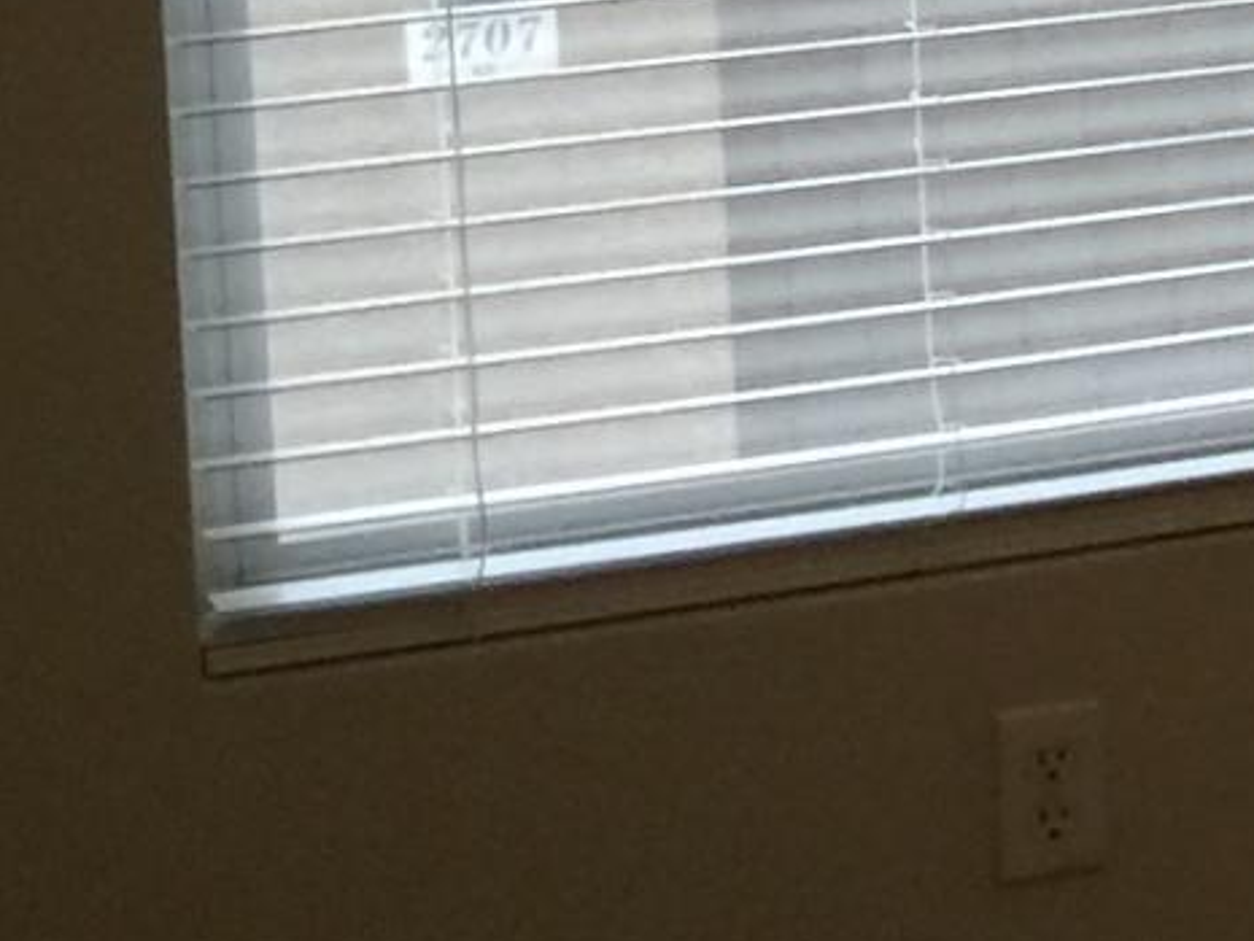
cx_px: 3395
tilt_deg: -6.4
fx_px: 6776
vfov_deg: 7.8
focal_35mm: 187
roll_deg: +1.3
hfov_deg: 9.1
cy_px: -582
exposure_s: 1/30
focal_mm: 4.15
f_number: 2.2
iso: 40
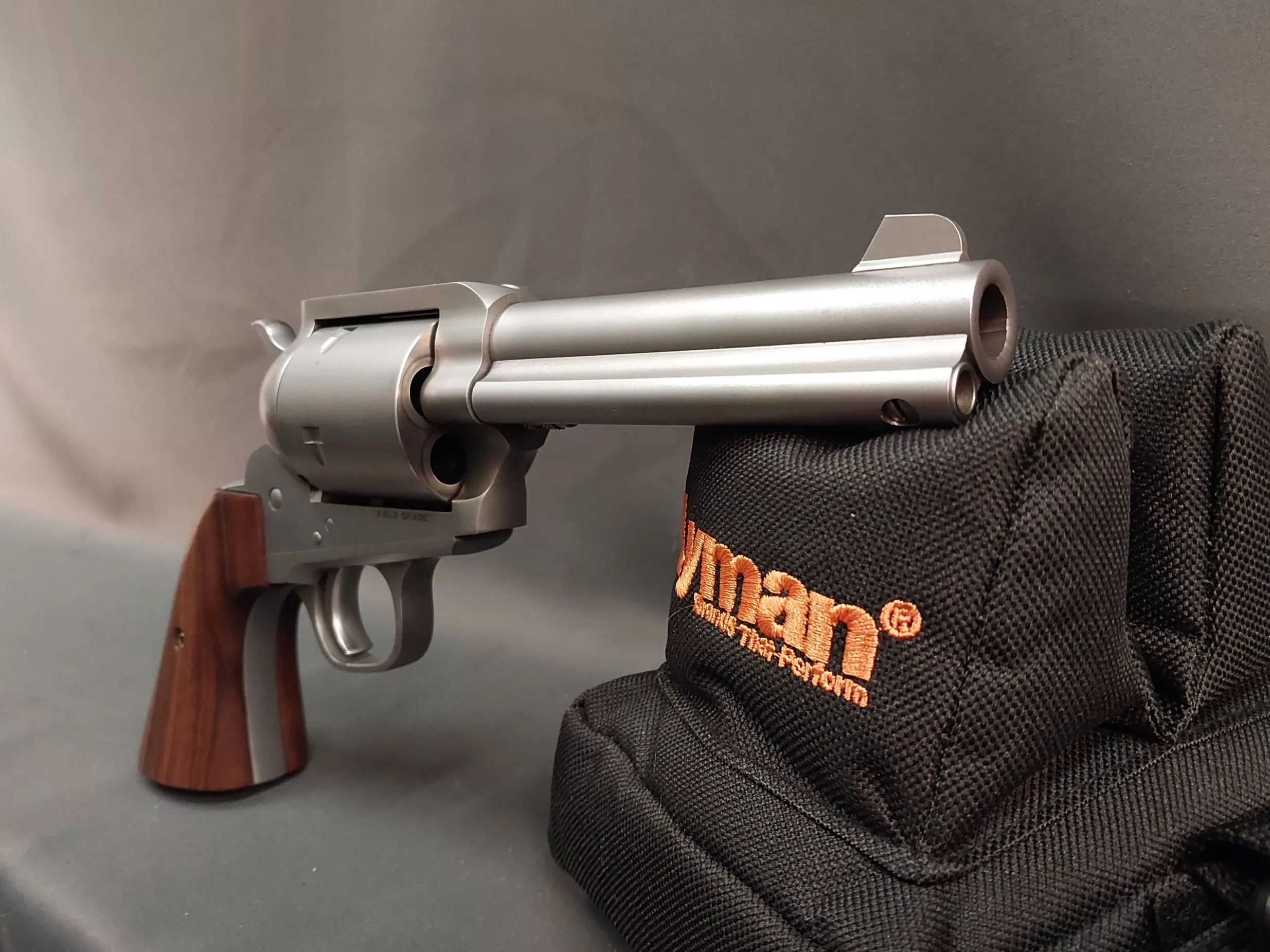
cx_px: 638
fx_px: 1027
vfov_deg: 49.7
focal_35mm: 28
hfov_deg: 63.5
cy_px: 470
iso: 400
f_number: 1.8
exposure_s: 1/50
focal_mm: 4
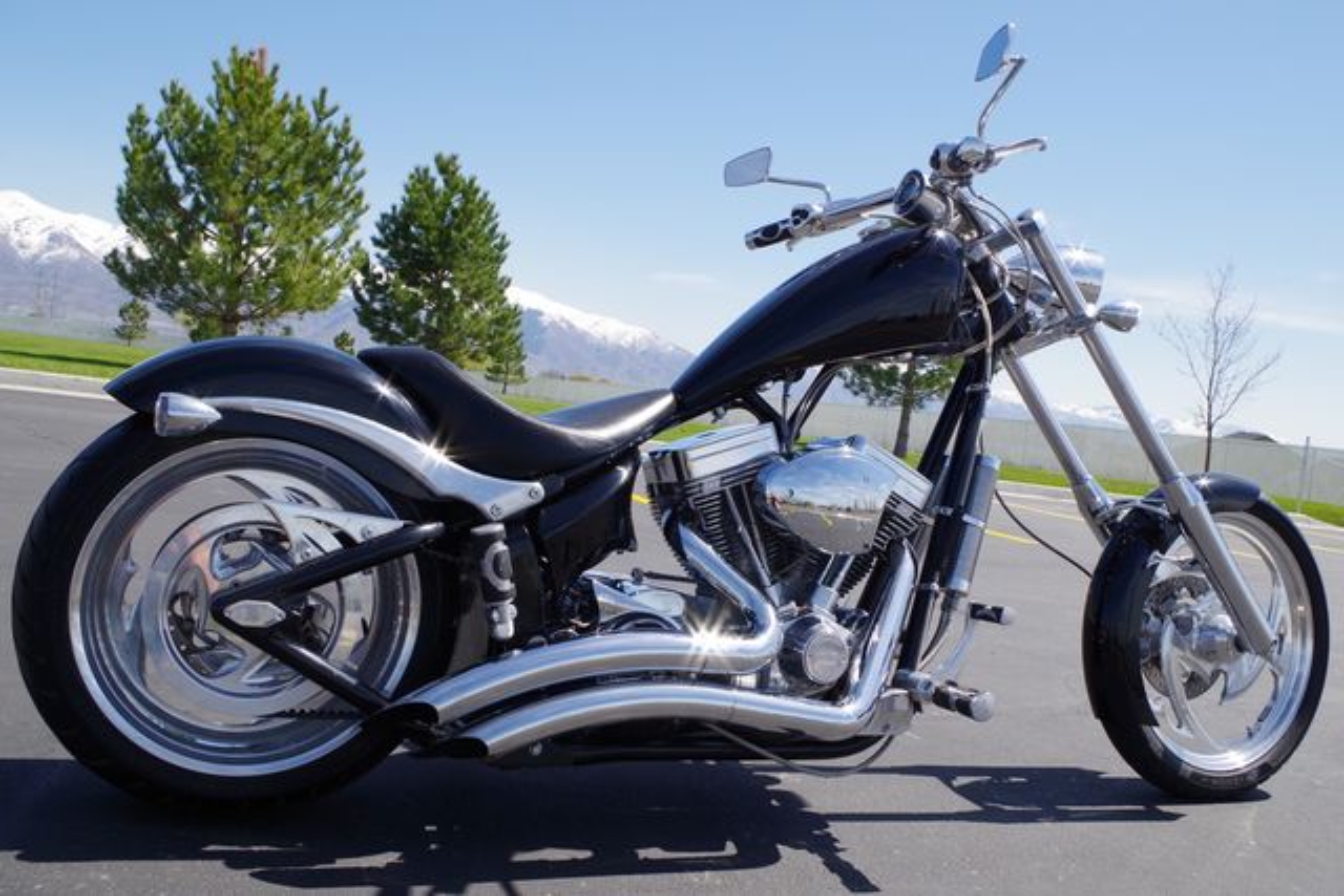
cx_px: 672
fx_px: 1158
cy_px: 448
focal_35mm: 31
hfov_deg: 60.3
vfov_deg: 42.3
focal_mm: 21.25
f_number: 11
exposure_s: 1/160
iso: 200
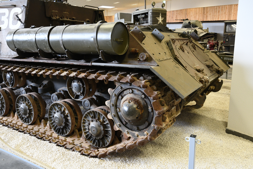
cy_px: 84
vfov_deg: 40.0
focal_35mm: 33
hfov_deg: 57.2
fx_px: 232
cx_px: 126
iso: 1000
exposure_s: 1/50
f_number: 3.5
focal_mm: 22
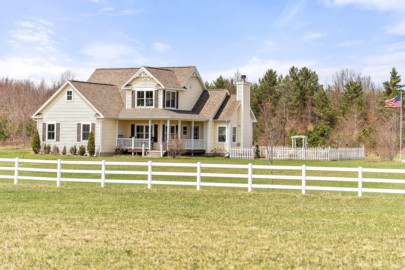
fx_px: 1012
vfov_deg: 15.2
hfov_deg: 22.6
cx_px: 202
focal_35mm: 90
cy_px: 135
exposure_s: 1/1600
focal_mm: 90
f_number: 3.5
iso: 100
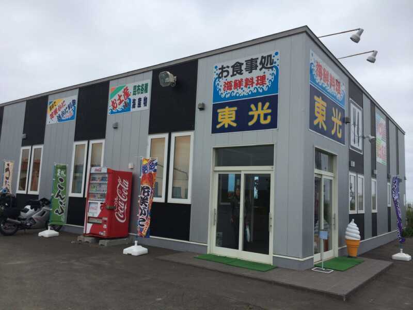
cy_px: 155
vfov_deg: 46.8
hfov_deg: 60.0
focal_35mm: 30
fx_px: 358
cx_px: 206
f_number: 2.2
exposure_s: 1/2564
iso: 32
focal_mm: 4.12
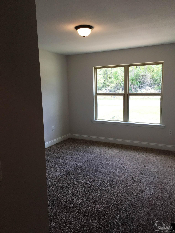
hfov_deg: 48.2
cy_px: 116
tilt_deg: -7.5
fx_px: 195
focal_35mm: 29
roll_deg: +0.7
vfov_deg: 61.7
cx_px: 88
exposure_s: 1/120
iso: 32
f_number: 2.2
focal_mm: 4.15
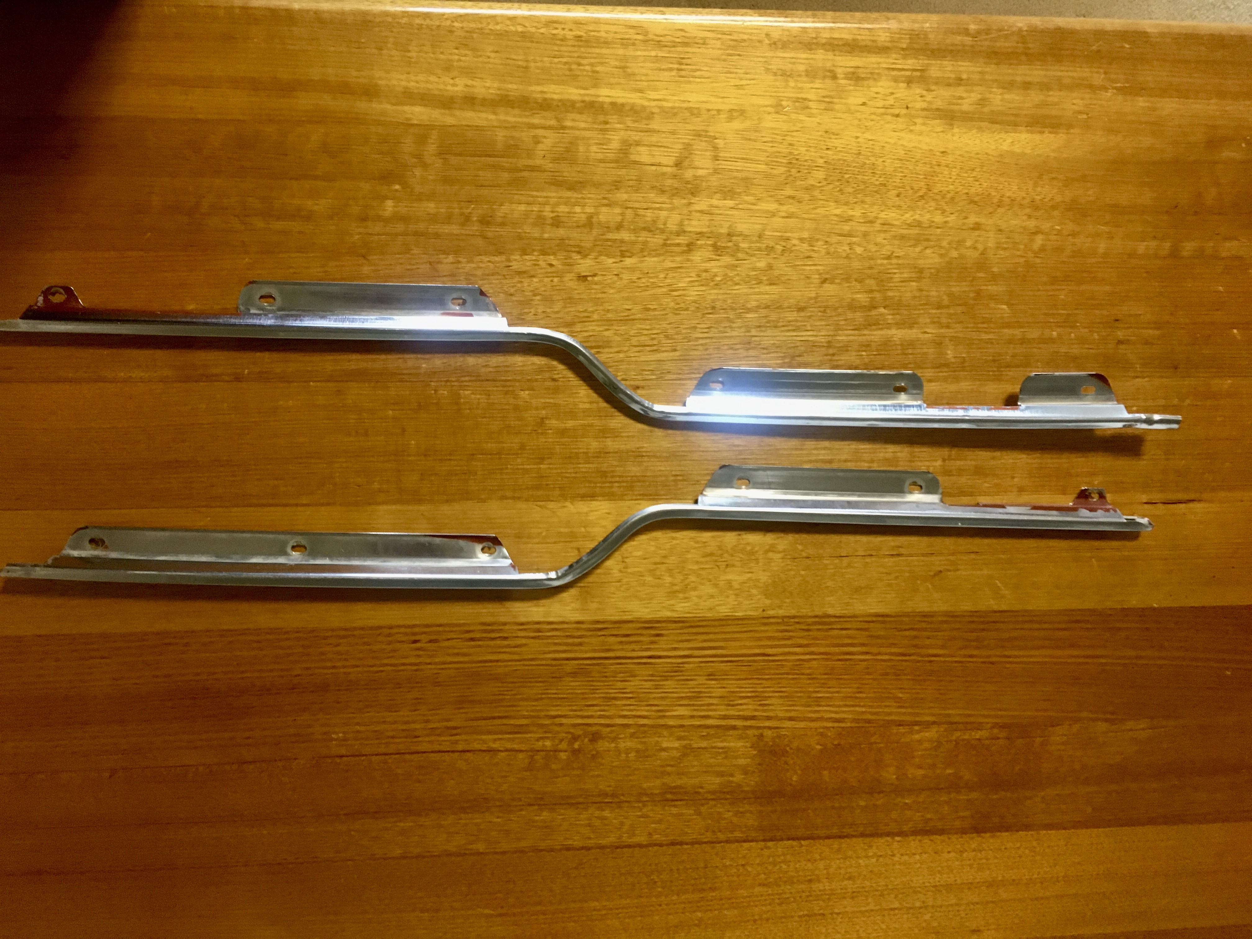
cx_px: 626
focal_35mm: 29
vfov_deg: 48.2
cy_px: 470
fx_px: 1049
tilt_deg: -79.0
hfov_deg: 61.7
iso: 200
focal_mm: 4.15
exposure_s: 1/17
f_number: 2.2
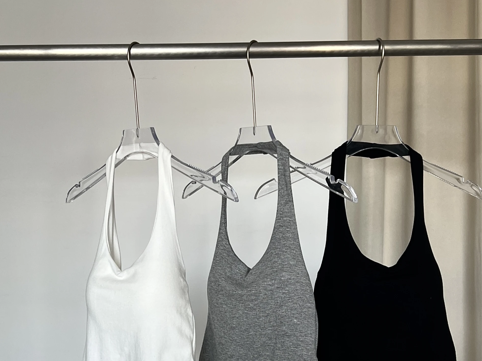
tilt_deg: -1.8
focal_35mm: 35
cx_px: 240
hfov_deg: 52.6
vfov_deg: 39.5
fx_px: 487
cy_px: 274
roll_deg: -0.6
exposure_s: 1/121
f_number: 1.5
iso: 100
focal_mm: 5.7
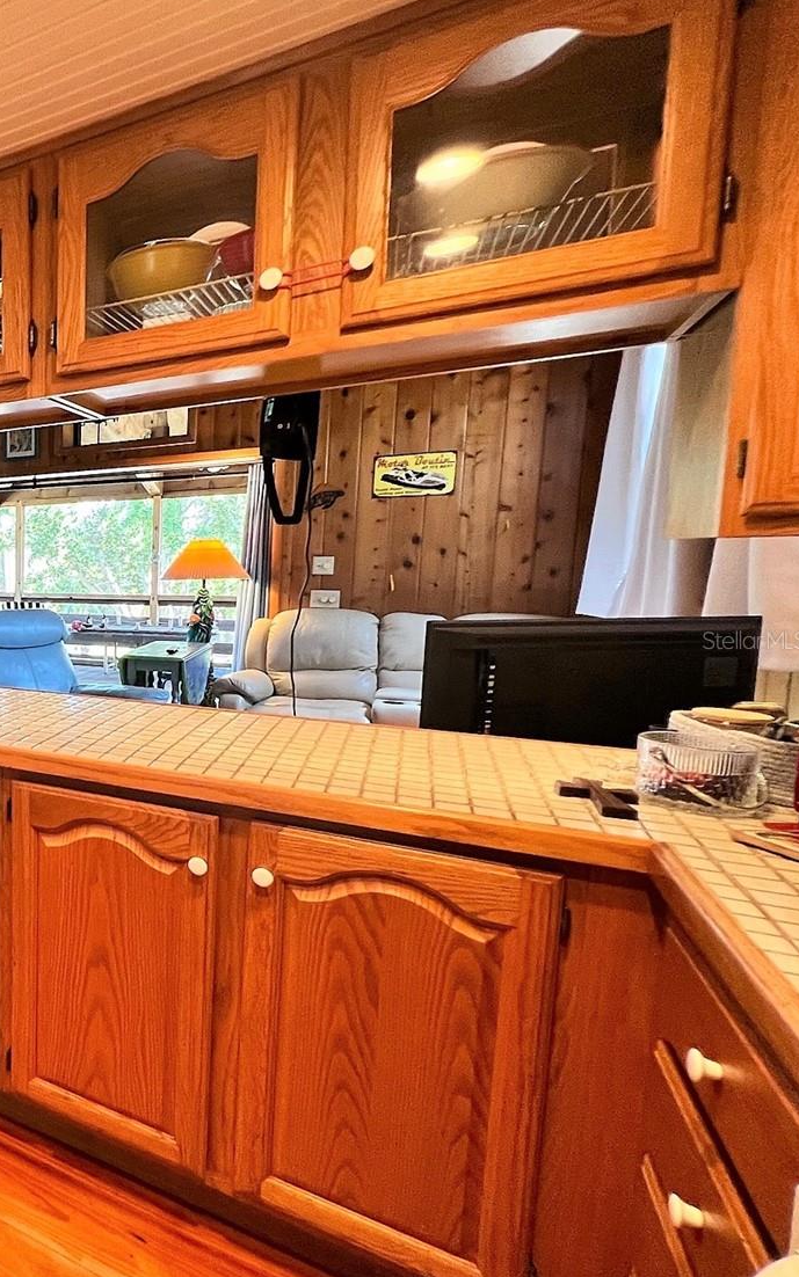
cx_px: -116
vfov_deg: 85.1
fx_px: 697
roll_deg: +1.0
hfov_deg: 43.3
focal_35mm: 20
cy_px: 640
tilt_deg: -6.8
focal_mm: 1.57
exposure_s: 1/60
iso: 250
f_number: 1.8
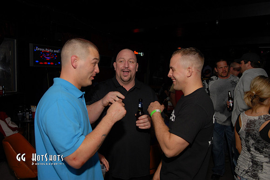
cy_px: 90
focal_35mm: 30
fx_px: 225
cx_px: 135
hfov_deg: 61.9
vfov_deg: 43.7
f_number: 2.8
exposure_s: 1/250
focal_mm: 20
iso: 100
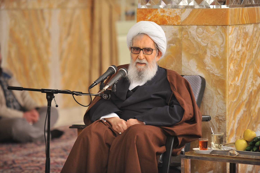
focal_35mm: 200
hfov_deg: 10.3
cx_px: 130
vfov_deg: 6.9
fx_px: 1443
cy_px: 86
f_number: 2.8
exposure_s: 1/50
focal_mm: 200
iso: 800
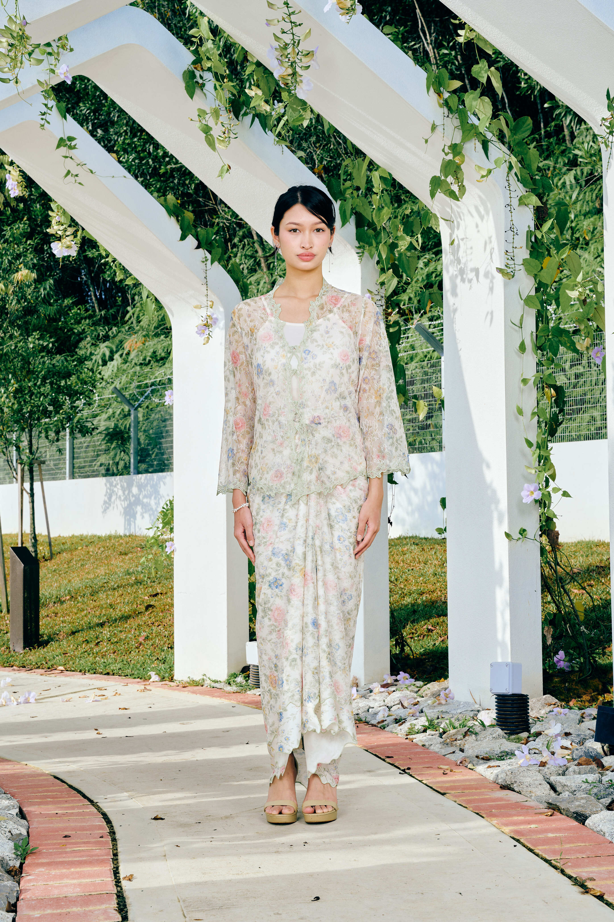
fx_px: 1253
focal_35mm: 49
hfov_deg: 27.5
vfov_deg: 40.3
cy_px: 461
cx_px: 307
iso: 125
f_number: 10
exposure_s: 1/125
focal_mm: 49
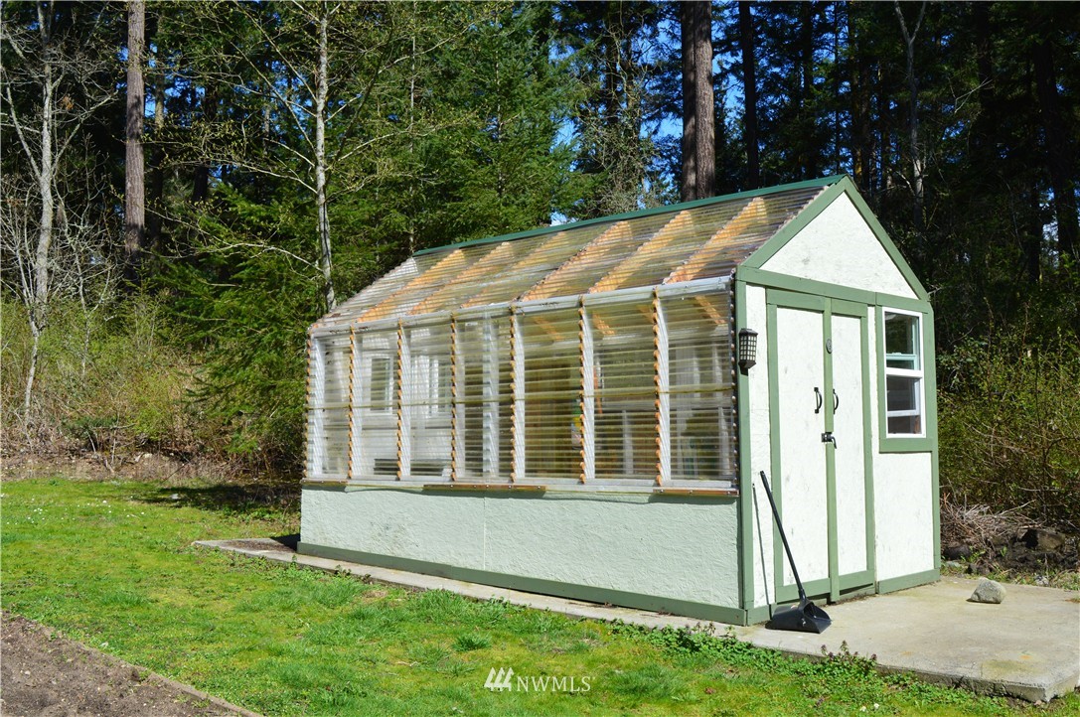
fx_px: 1169
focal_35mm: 39
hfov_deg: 49.6
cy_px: 358
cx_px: 540
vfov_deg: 34.1
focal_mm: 26
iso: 360
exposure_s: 1/500
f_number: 11
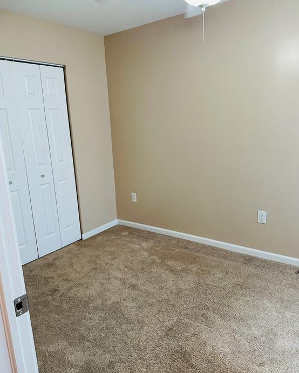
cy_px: 189
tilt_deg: -13.6
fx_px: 287
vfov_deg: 66.0
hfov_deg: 54.9
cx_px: 146
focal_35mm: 26
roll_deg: +3.8
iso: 200
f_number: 1.78
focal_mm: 6.86
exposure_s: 1/120
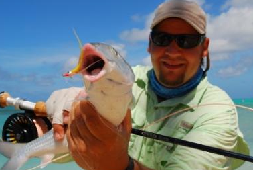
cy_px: 85
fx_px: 363
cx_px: 143
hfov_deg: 38.4
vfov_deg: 26.3
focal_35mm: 52
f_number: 10
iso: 200
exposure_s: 1/400
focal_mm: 29
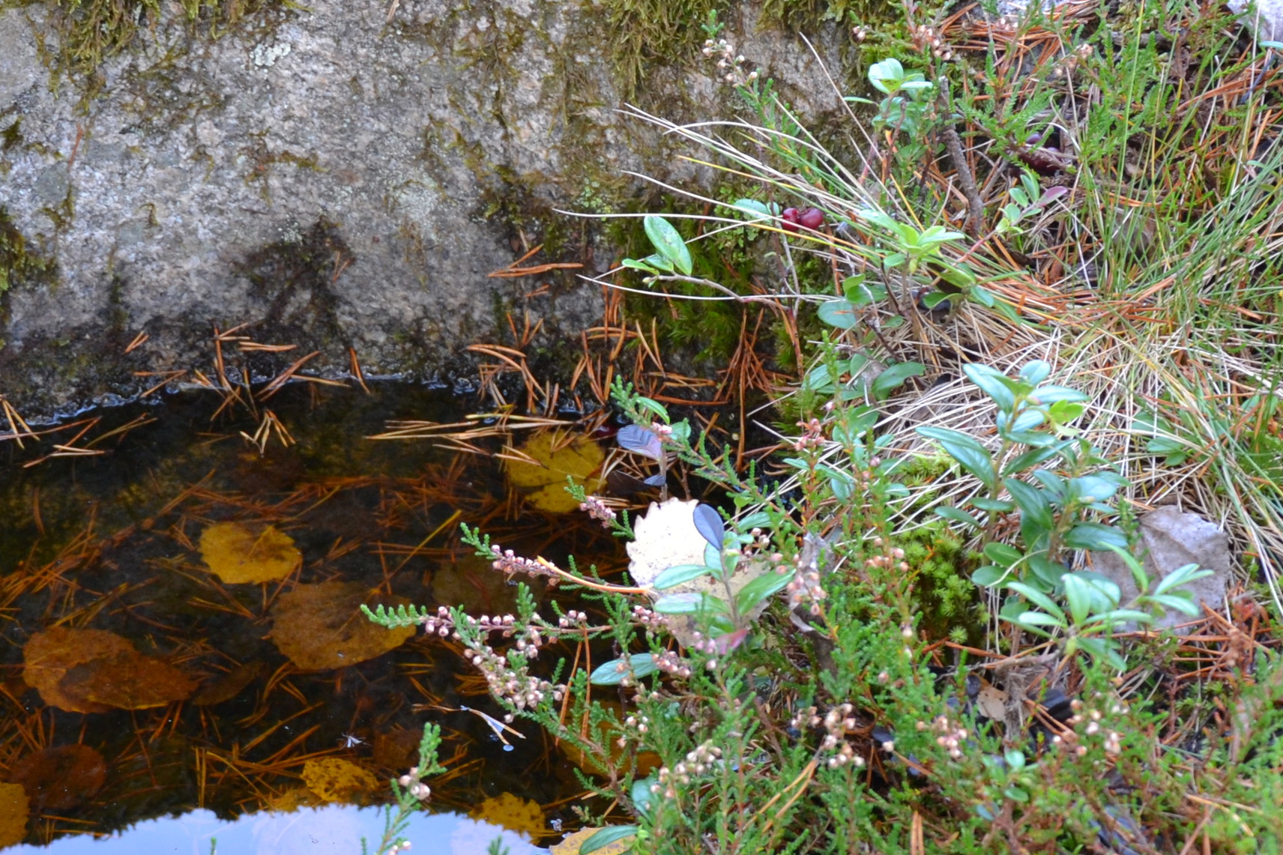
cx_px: 449
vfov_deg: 16.2
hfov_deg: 24.1
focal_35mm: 84
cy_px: 534
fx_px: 2997
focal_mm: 25
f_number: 4
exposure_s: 1/25
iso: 400
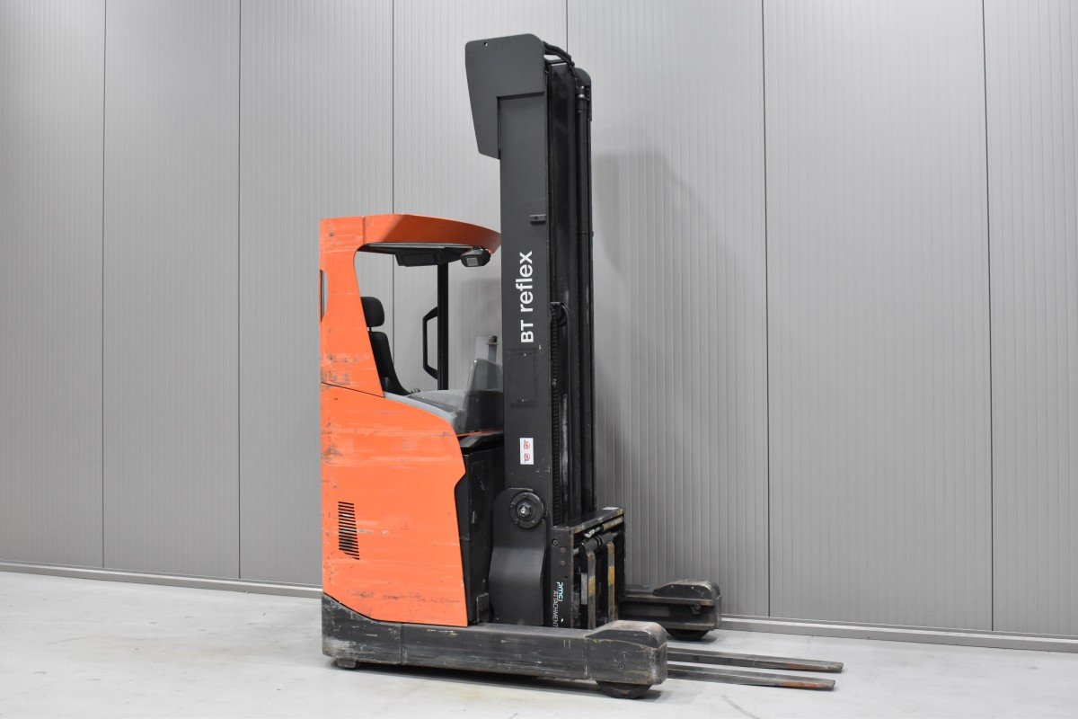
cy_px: 360
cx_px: 539
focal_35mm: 38
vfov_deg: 35.5
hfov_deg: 51.3
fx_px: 1123
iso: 1600
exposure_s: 1/25
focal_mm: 25
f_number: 5.6
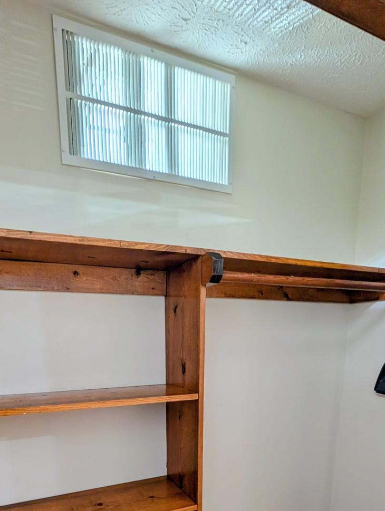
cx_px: 165
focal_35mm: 19
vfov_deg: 76.0
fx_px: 281
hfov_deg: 68.5
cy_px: 404
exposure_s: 1/40
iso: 192
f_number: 1.7
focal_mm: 2.02
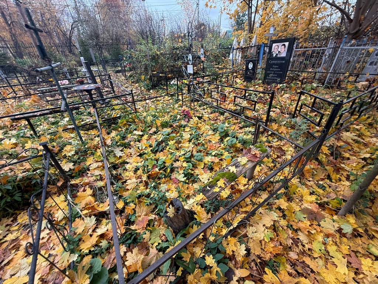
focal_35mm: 14
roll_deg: -1.1
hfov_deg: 102.1
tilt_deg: -22.5
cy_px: 142
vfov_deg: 85.7
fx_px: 153
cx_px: 189
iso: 50
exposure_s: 1/99
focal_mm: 2.22
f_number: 2.2
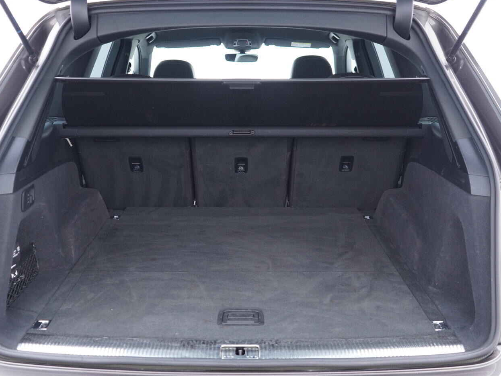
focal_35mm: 40
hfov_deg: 46.8
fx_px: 579
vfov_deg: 36.0
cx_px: 235
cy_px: 191
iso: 640
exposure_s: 1/40
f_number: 2.8
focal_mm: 24
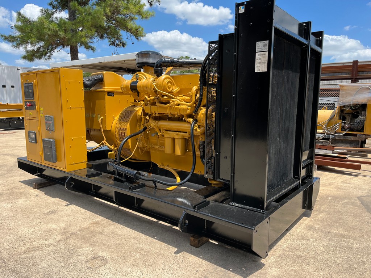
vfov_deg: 53.1
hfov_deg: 67.3
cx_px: 186
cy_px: 139
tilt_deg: -7.2
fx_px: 279
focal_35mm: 26
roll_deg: -1.1
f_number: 1.6
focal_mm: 5.1
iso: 50
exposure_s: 1/1672
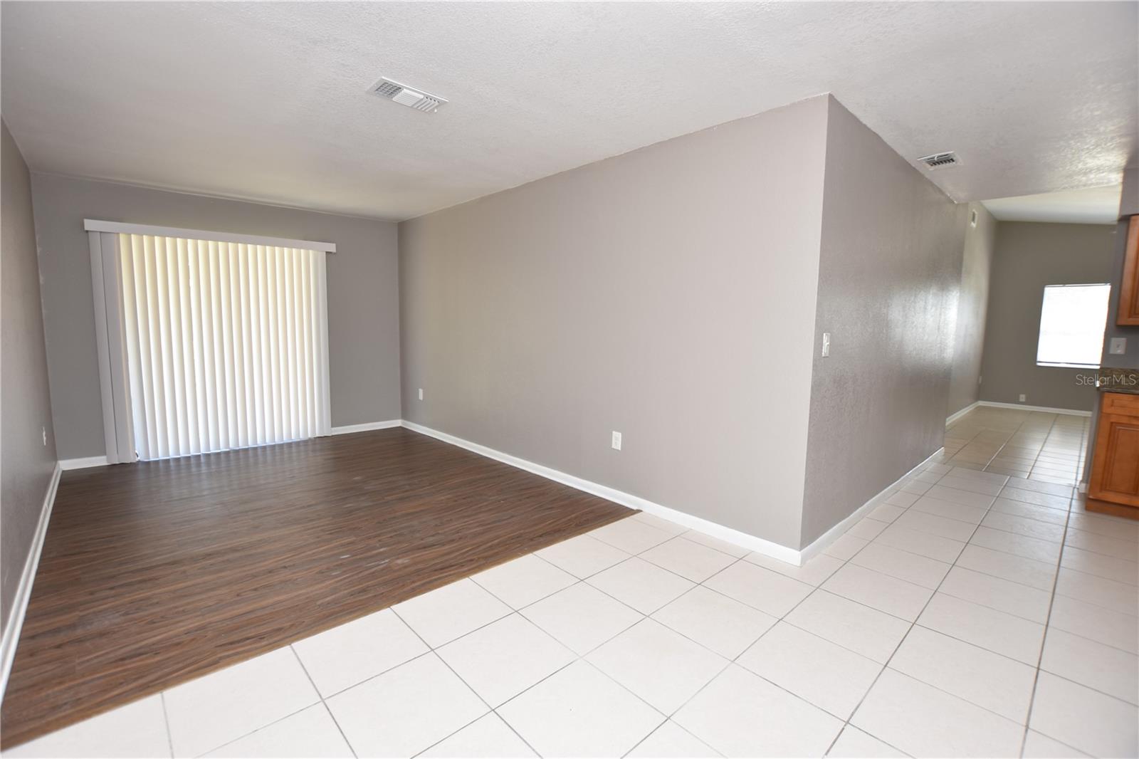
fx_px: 474
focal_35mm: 15
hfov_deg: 100.4
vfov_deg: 77.3
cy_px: 380
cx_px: 570
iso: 200
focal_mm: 10
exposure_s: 1/60
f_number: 4
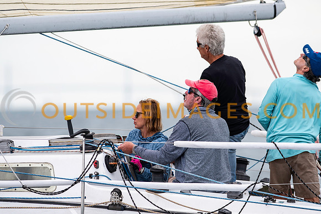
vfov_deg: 3.1
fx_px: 4013
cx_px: 160
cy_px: 107
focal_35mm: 450
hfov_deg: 4.6
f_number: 5
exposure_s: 1/1000
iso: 200
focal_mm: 300
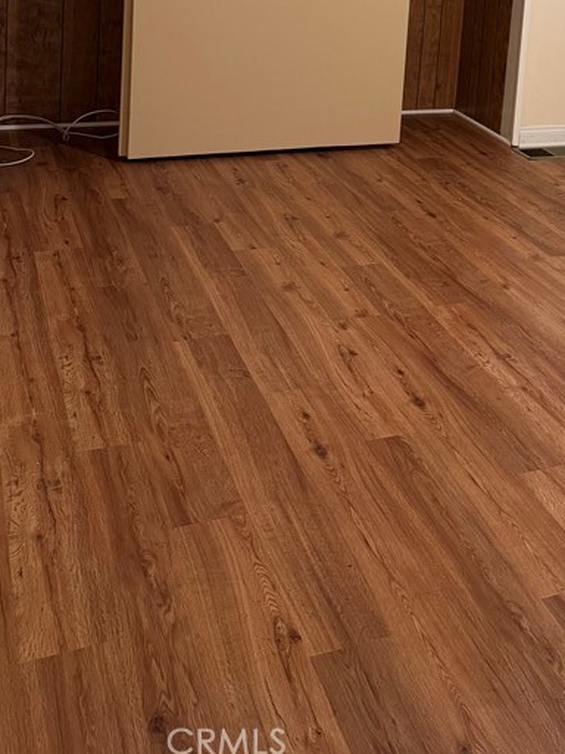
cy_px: 9
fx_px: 1045
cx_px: 472
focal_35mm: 48
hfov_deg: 29.4
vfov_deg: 36.0
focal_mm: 6.76
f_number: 1.78
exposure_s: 1/60
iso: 320
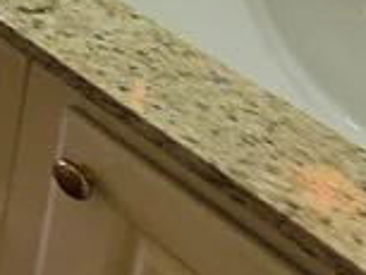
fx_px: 921
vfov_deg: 11.5
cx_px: -660
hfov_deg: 12.5
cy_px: -507
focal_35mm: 87
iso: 32
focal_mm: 2.2
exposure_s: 1/120
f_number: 1.9
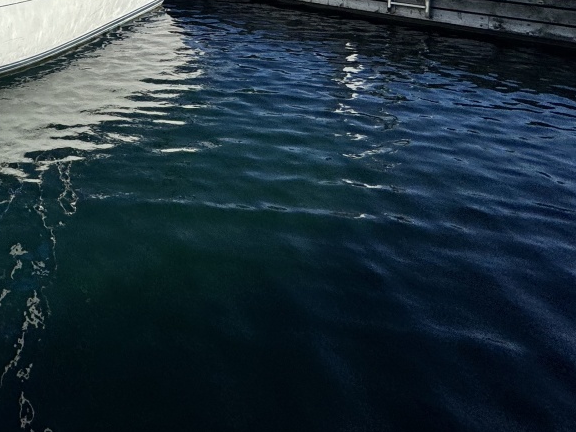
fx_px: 582
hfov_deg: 43.5
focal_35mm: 35
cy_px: -47
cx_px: -23
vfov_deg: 34.8
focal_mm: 2.22
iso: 50
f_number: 2.2
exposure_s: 1/3390
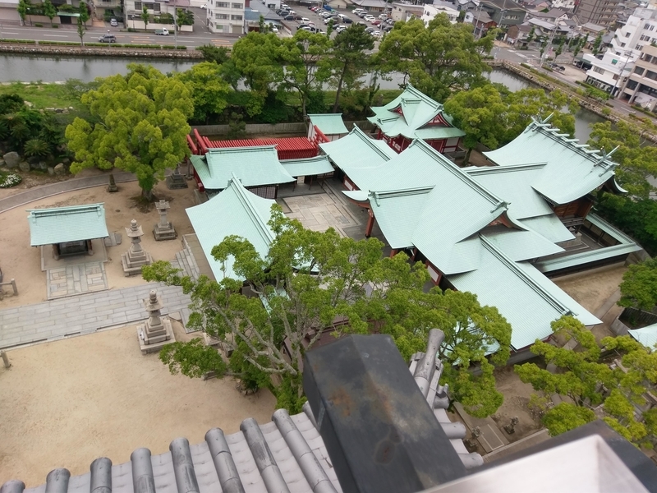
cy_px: 246
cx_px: 328
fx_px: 493
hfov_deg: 67.3
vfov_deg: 53.1
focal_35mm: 26
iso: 100
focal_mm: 4.58
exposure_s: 1/632
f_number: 1.8
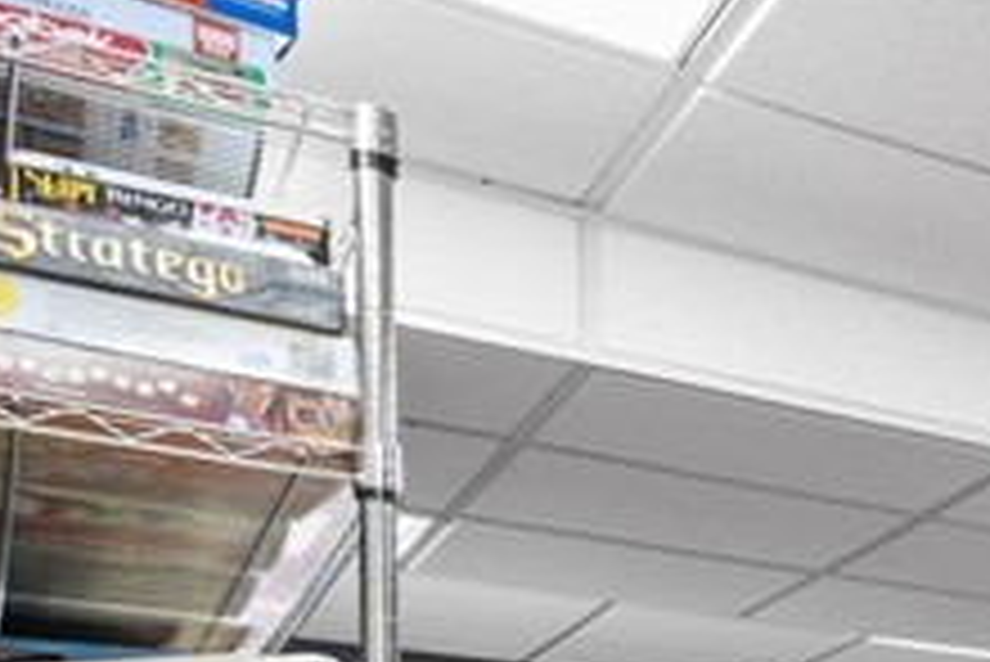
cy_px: 1092
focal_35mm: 69
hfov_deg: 17.9
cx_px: 2061
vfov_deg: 17.1
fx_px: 1899
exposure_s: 1/5
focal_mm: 14
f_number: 7.1
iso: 250
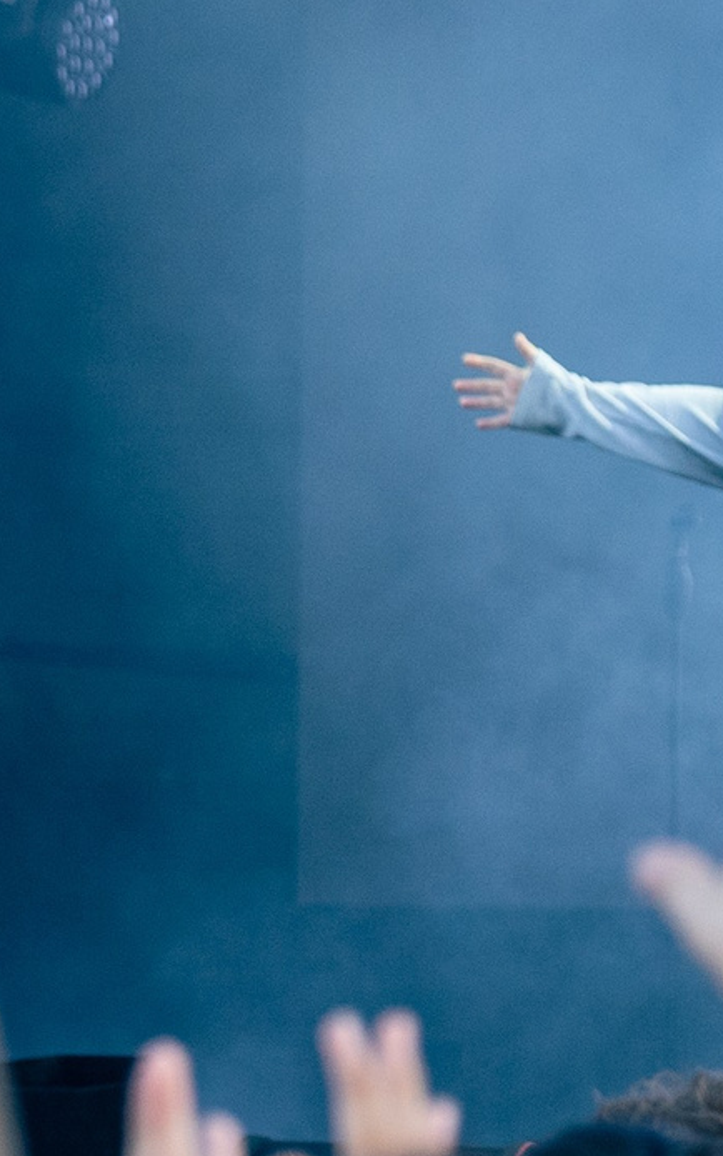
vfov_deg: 7.6
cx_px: 1027
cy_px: 415
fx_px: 8698
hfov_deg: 4.7
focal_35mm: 276
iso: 800
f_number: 2.8
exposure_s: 1/320
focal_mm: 57
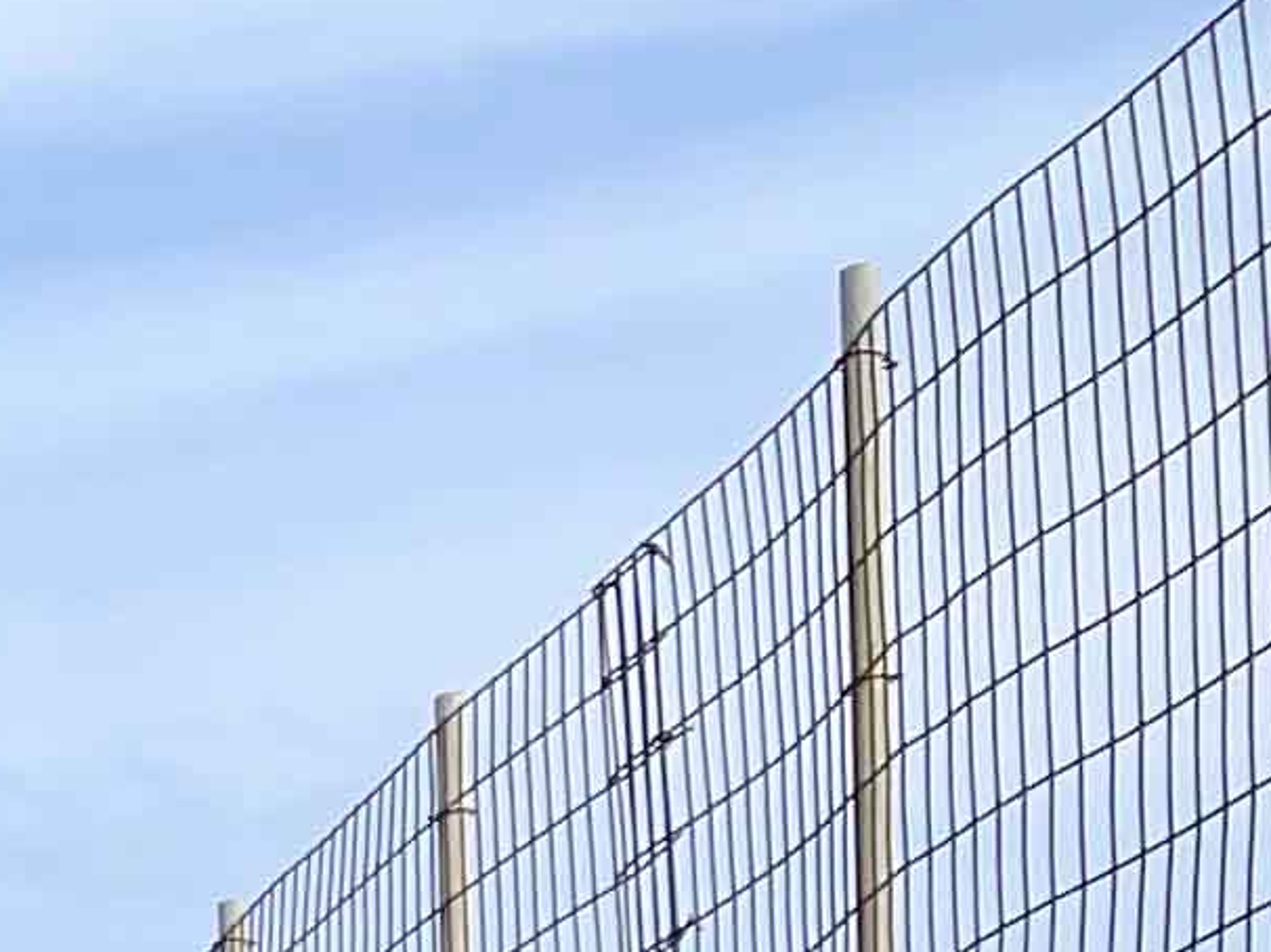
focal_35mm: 173
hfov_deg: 9.4
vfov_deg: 7.8
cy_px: 2418
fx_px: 6350
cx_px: -2341
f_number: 1.6
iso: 32
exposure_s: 1/3165
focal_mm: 5.1
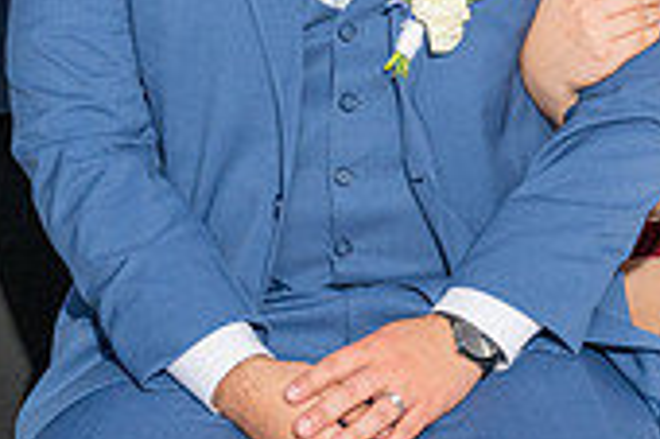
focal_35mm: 194
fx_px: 3553
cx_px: 556
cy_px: -233
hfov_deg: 10.6
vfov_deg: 7.0
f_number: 5.6
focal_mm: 52
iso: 800
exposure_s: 1/160
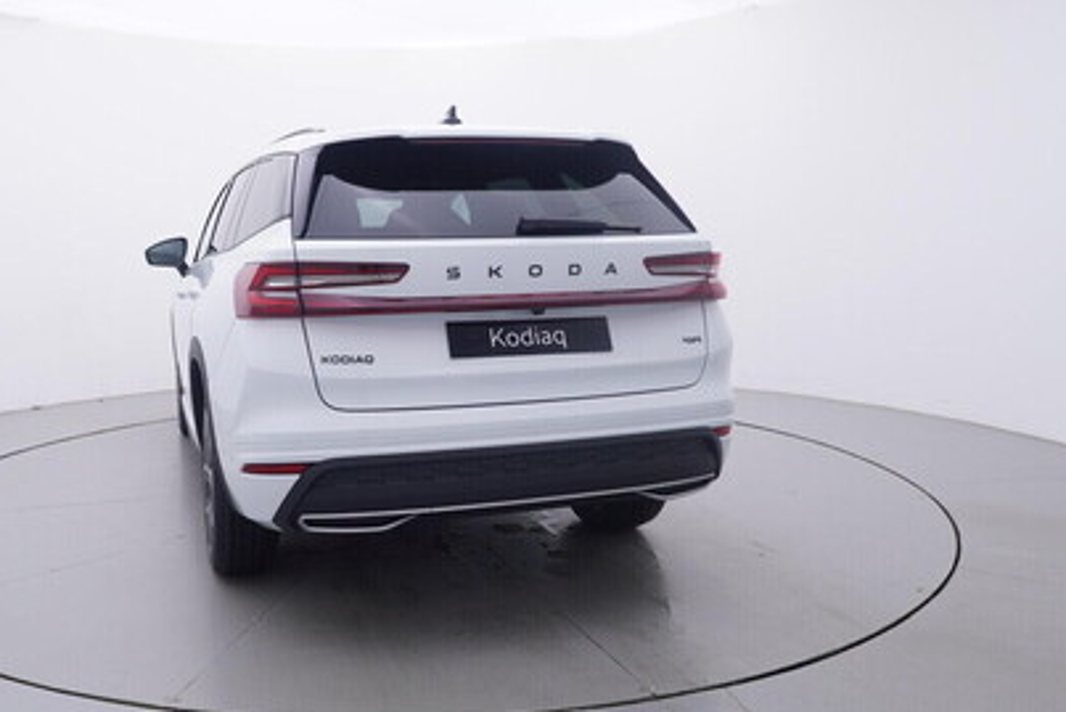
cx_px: 406
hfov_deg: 60.1
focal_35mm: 31
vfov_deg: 42.8
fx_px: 909
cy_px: 356
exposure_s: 1/80
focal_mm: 15
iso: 200
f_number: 5
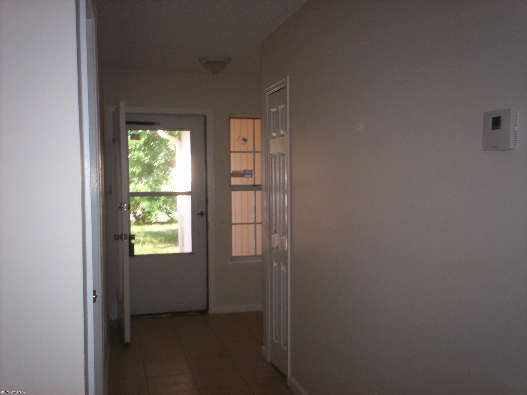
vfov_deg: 39.7
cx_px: 264
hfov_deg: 51.4
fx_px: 548
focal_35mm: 36
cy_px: 198
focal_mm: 6
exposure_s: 1/60
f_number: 4.5
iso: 140
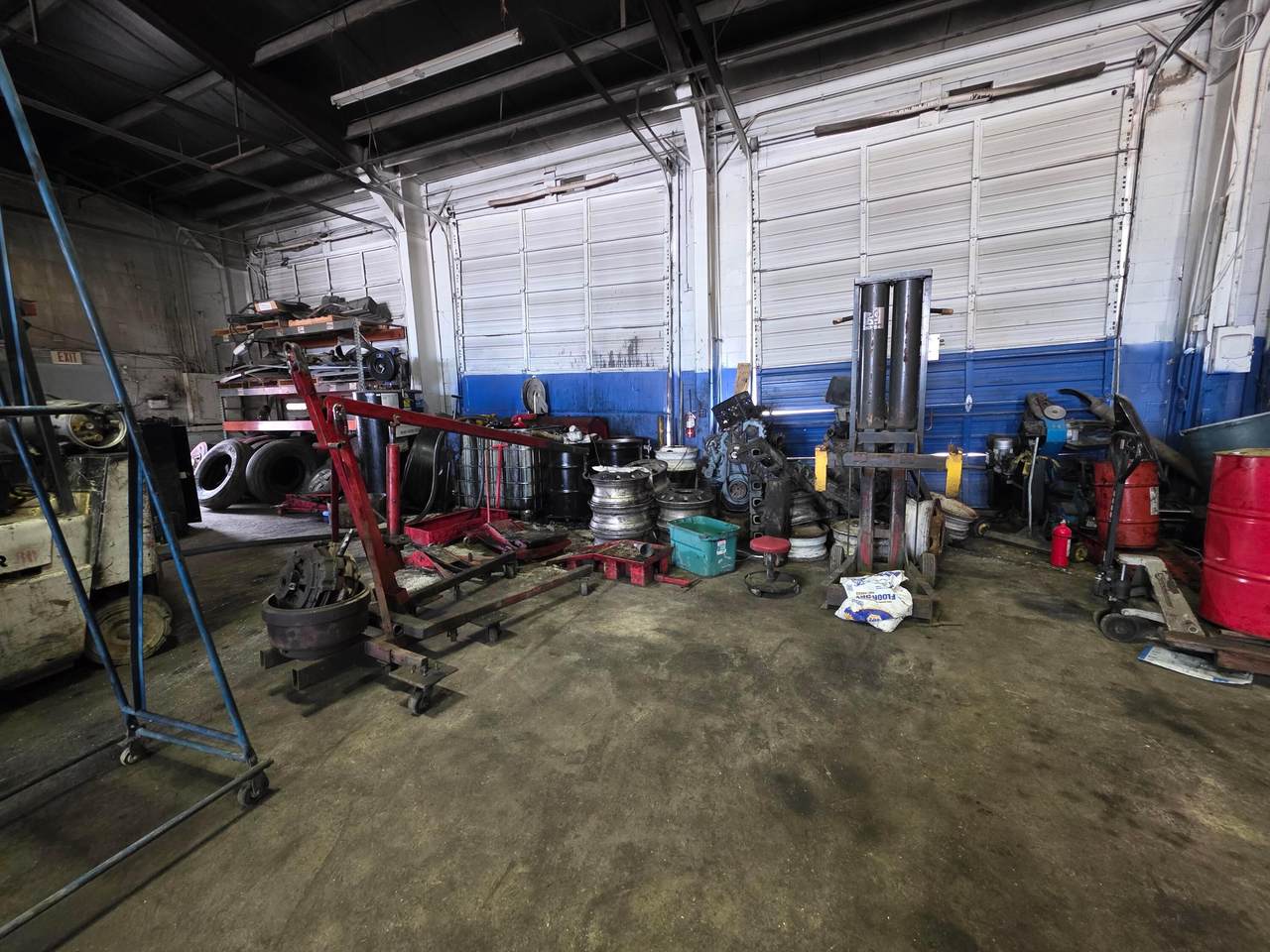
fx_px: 477
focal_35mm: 13
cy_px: 476
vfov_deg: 89.9
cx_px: 635
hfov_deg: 106.2
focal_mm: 2.2
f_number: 1.9
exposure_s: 1/60
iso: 640
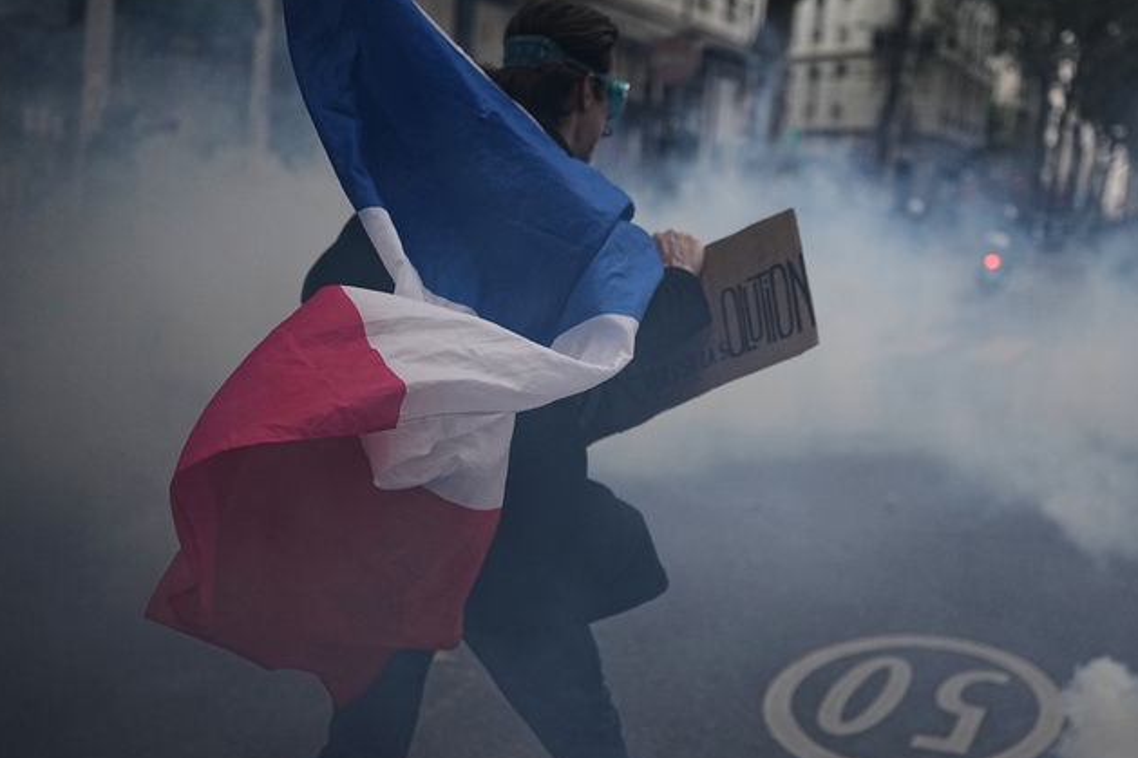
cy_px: 360
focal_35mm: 57
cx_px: 715
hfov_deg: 34.9
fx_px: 1801
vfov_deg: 23.8
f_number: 2
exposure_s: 1/2500
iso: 800
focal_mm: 35
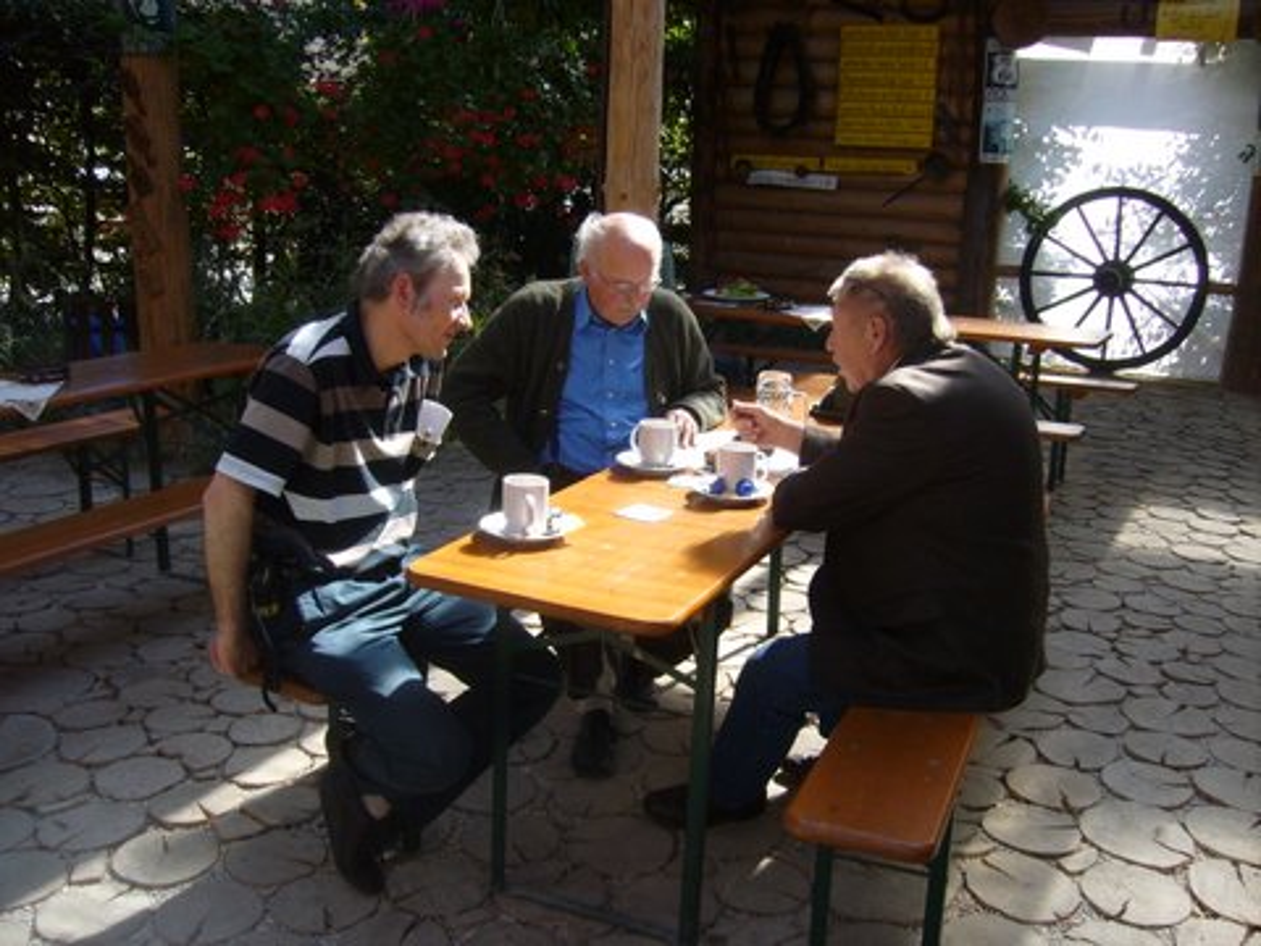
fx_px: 1275
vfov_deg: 40.7
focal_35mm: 35
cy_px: 473
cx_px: 630
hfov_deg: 52.6
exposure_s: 1/400
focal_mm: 5.8
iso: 100
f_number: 2.8
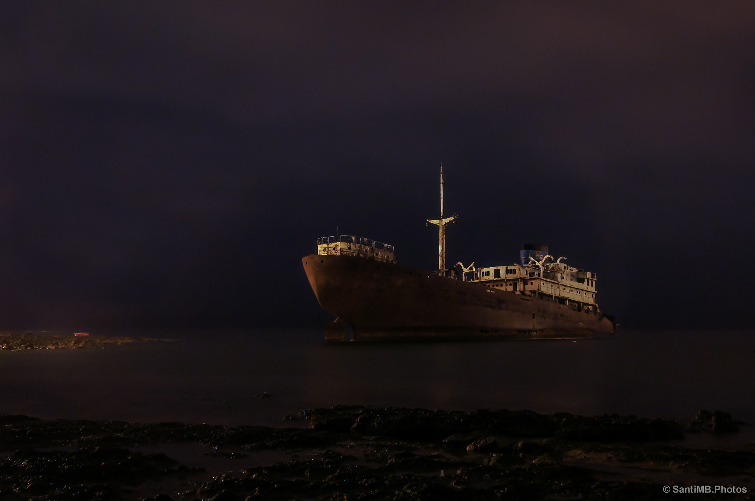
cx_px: 378
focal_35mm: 39
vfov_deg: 34.1
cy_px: 250
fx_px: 817
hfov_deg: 49.6
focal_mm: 26
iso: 1600
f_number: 9
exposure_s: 30
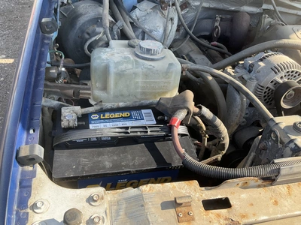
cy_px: 112
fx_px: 252
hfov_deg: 61.7
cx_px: 150
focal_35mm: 29
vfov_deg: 48.2
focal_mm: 3
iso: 25
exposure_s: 1/309
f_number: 1.8
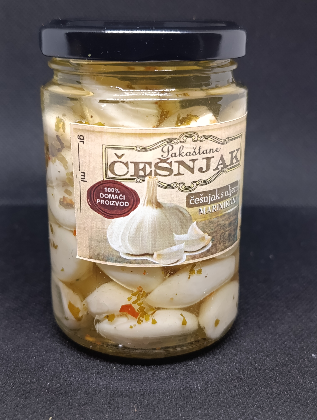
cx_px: 158
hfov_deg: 31.6
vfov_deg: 41.2
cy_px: 210
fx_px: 560
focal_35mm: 46
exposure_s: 1/100
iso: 869
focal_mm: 6.11
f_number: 1.65
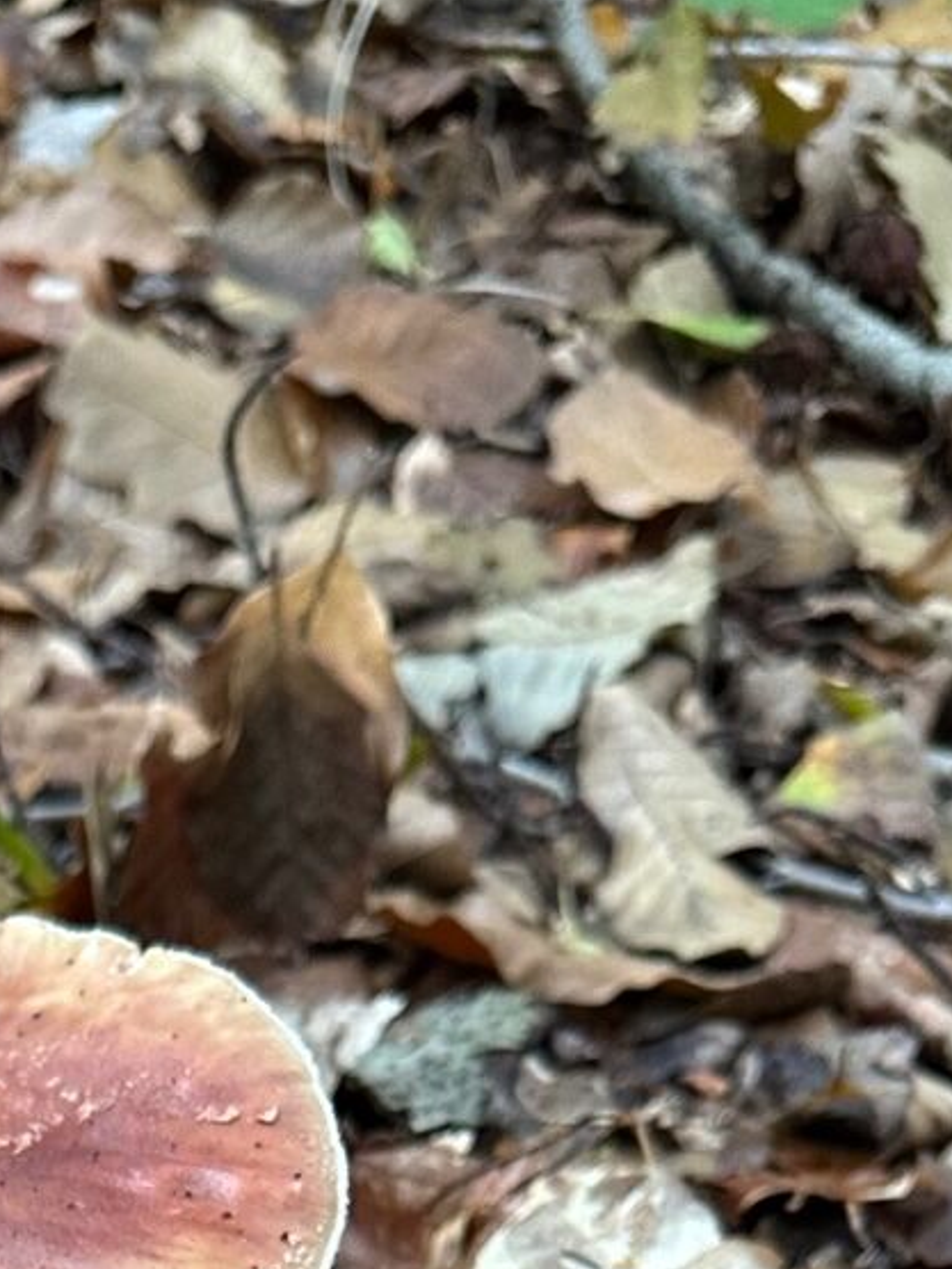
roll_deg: +0.3
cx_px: -274
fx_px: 3190
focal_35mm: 87
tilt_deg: -43.2
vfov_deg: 18.4
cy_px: 2173
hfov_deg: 16.1
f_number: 1.78
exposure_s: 1/60
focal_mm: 6.86
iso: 250
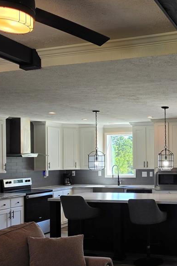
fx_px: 310
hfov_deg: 29.5
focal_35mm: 42
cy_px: 159
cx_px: 183
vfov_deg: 46.1
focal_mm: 6.5
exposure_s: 1/120
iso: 16
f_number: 1.4
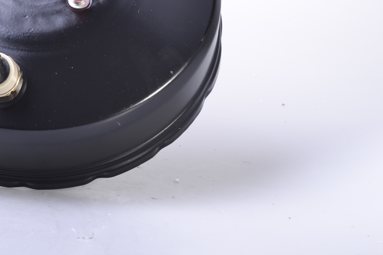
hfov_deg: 21.7
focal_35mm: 93
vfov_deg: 14.6
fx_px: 989
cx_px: 83
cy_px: 36
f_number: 13
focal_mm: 32
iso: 100
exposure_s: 1/160
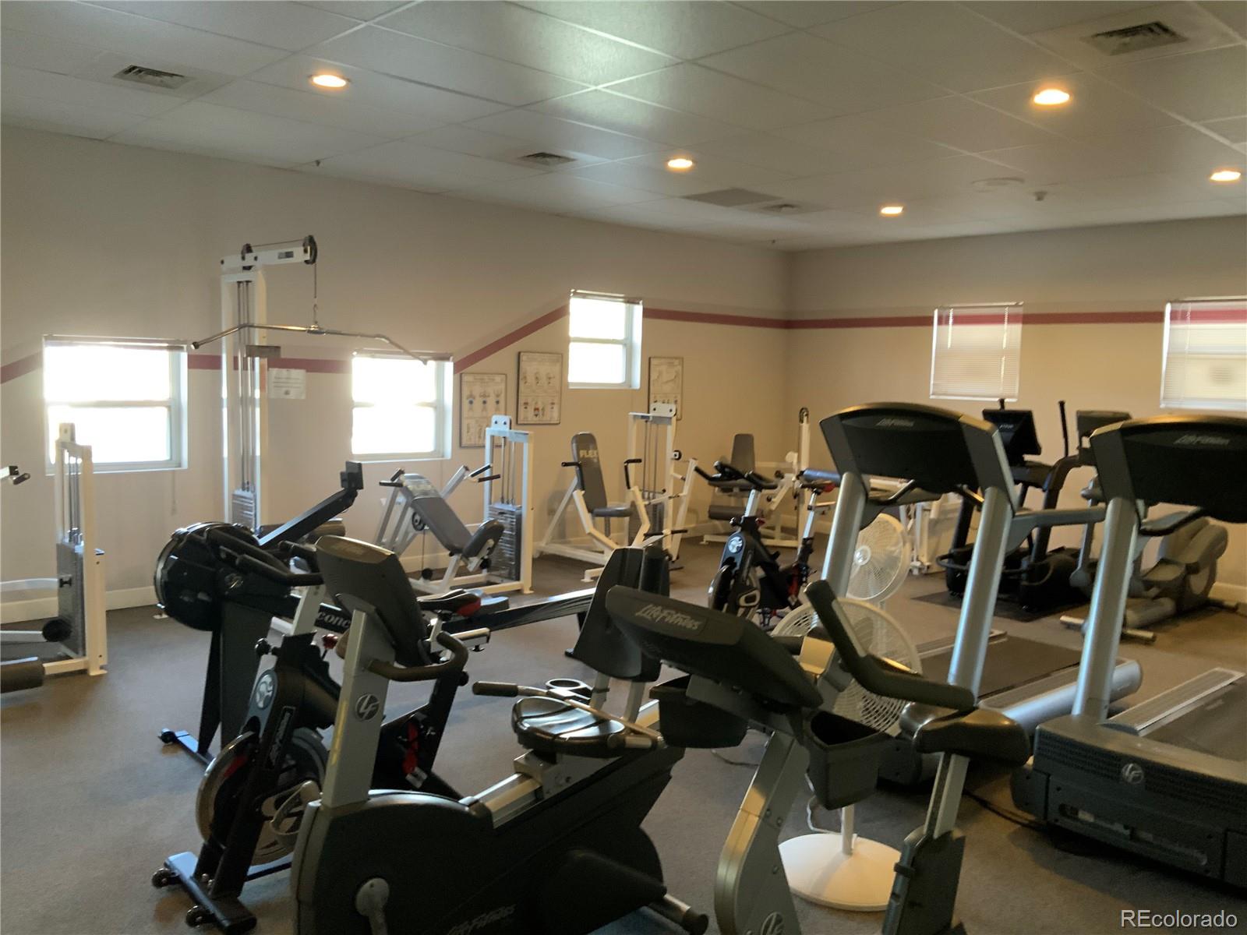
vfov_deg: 48.2
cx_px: 624
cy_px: 468
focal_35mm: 29
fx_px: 1045
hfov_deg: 61.7
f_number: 1.8
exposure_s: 1/40
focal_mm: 3
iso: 200
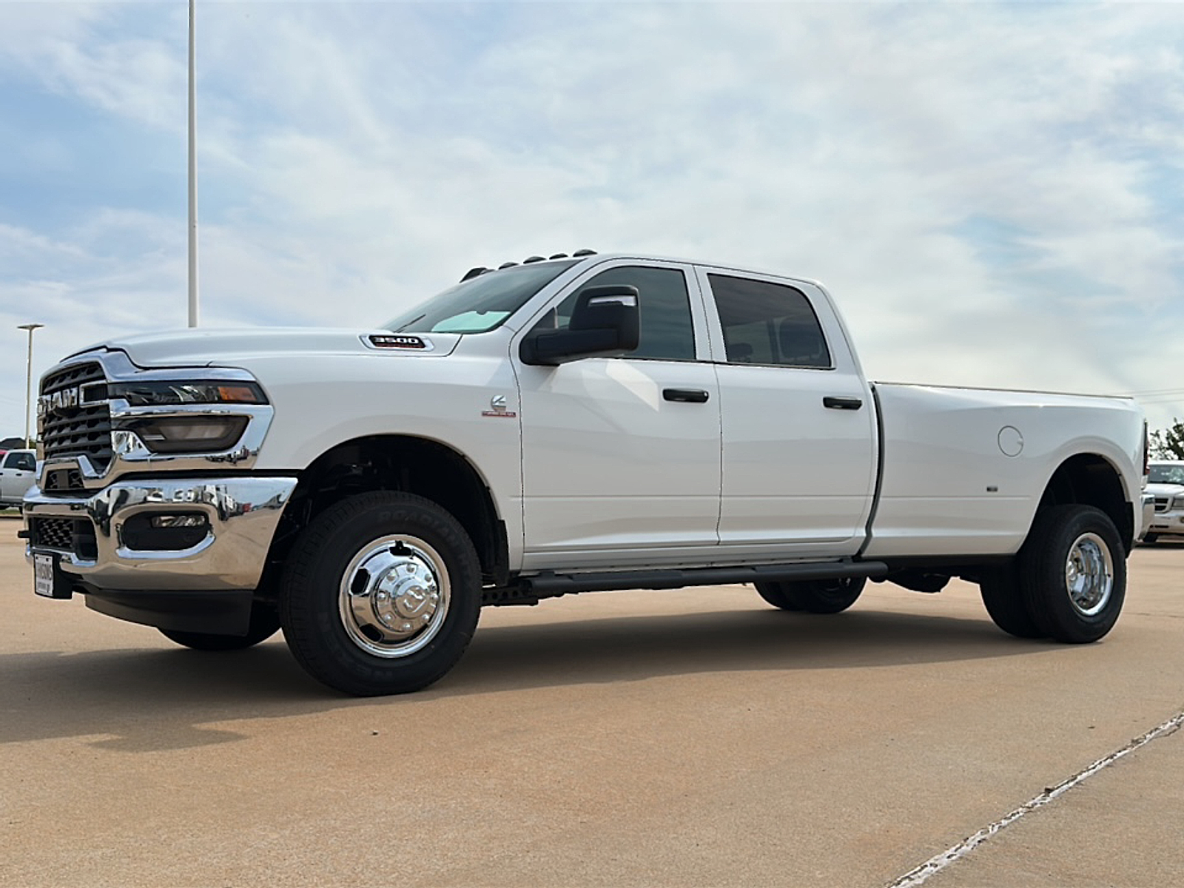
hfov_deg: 61.7
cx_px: 592
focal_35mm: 29
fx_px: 992
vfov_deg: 48.2
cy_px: 444
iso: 80
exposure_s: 1/9091
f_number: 1.78
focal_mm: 6.86
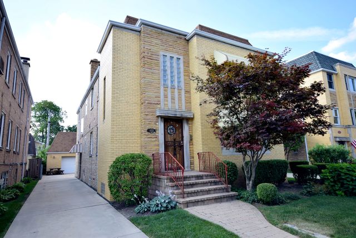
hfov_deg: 77.3
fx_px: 223
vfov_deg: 56.2
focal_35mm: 22
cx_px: 178
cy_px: 119
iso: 100
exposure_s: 1/160
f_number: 6.3
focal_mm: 15
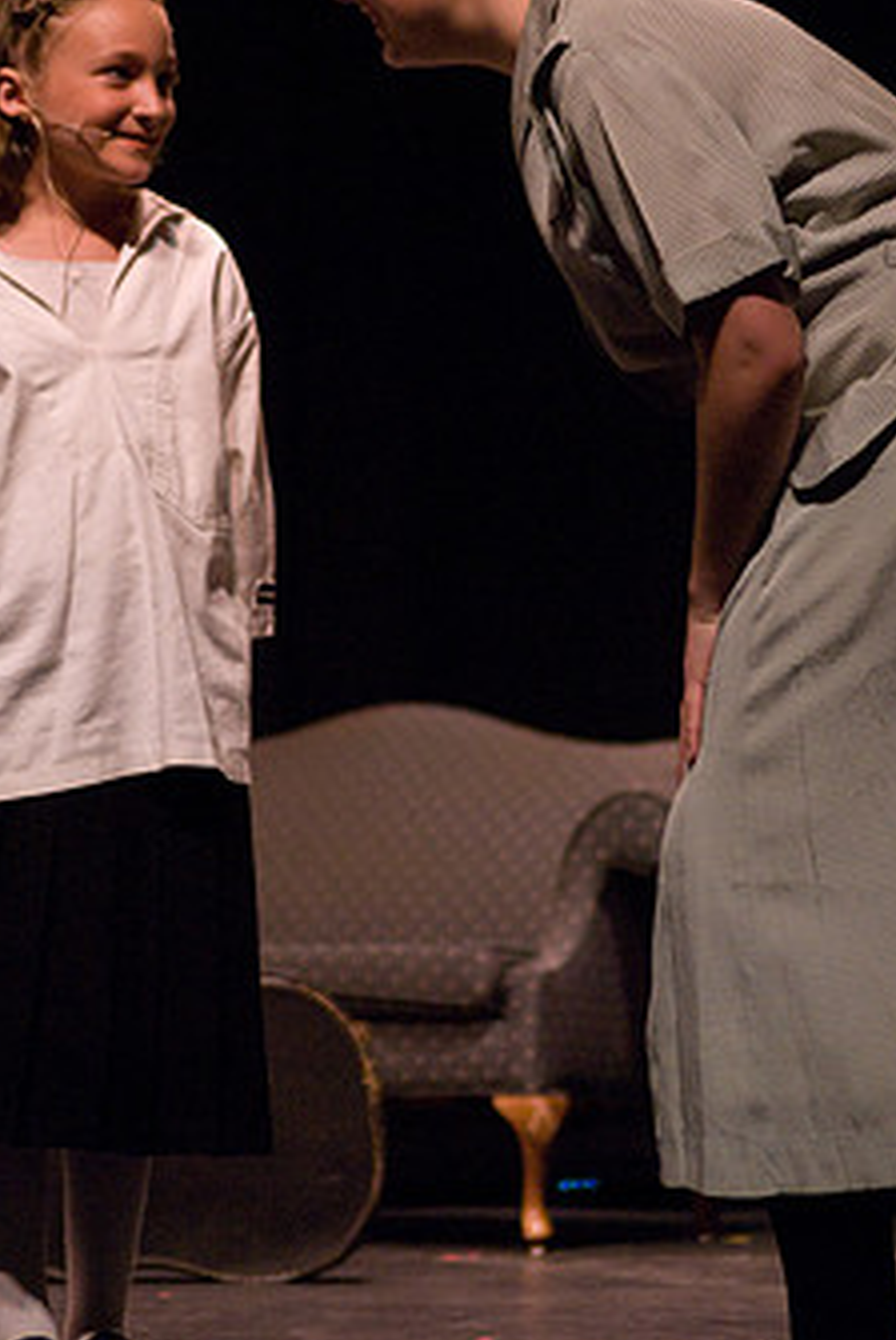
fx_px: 5998
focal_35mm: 161
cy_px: 480
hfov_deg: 8.5
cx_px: 366
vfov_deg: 12.7
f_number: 2.8
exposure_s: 1/200
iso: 1600
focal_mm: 80
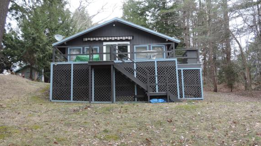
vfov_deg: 30.4
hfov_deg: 51.6
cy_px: 62
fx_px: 270
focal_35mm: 39
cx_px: 132
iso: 80
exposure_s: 1/100
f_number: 3.3
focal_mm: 6.2
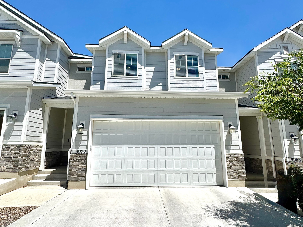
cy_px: 114
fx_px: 123
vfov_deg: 85.7
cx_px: 152
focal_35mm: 14
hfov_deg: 102.1
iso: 50
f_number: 2.2
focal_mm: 2.22
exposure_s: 1/4132
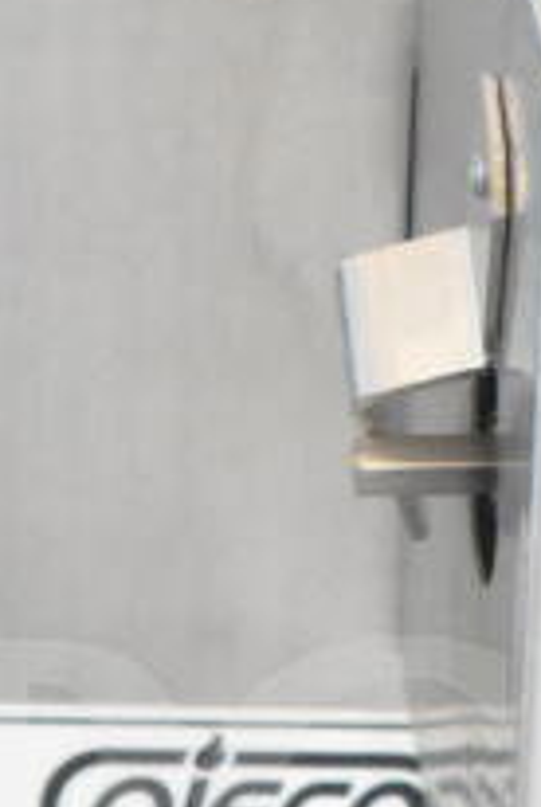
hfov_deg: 3.8
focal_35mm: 365
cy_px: 948
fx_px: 8204
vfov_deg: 5.6
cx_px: 282
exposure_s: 1/100
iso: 8000
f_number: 5.6
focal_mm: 55
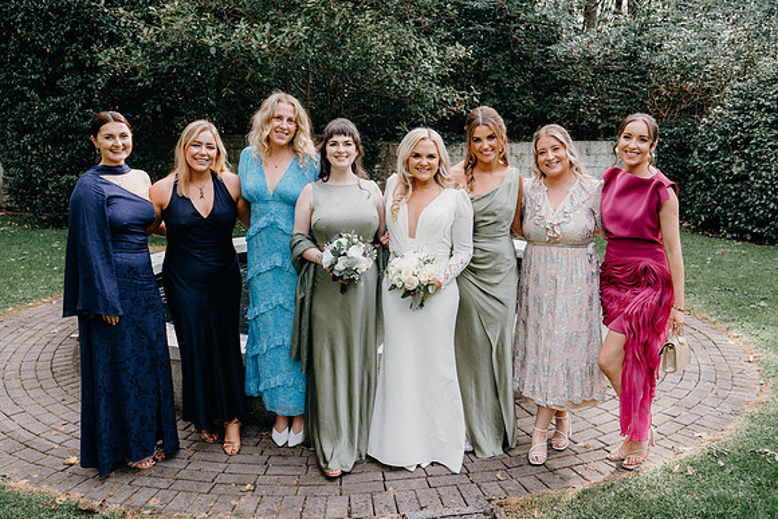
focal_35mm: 33
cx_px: 389
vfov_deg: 40.0
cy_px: 260
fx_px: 713
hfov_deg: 57.2
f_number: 5
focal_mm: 33
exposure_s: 1/125
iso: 125
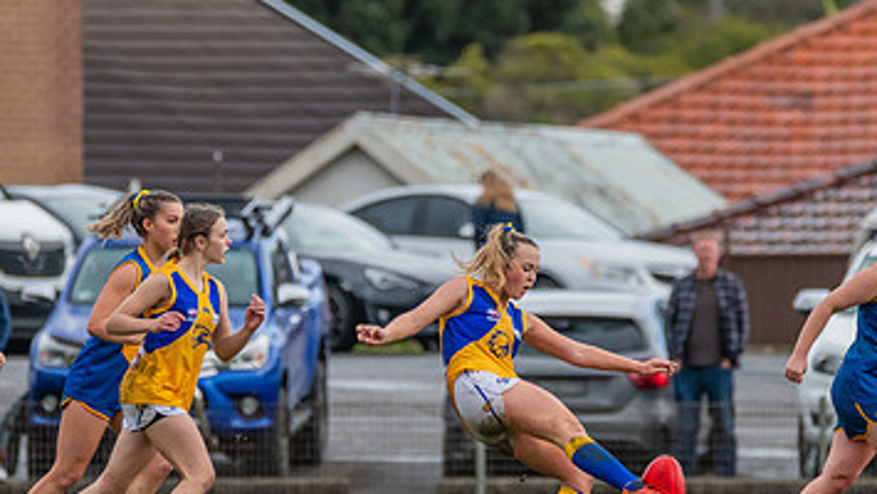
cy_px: 314
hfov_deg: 2.5
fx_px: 20216
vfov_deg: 1.4
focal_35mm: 869
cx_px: 446
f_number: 6.3
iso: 1250
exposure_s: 1/1250
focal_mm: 460
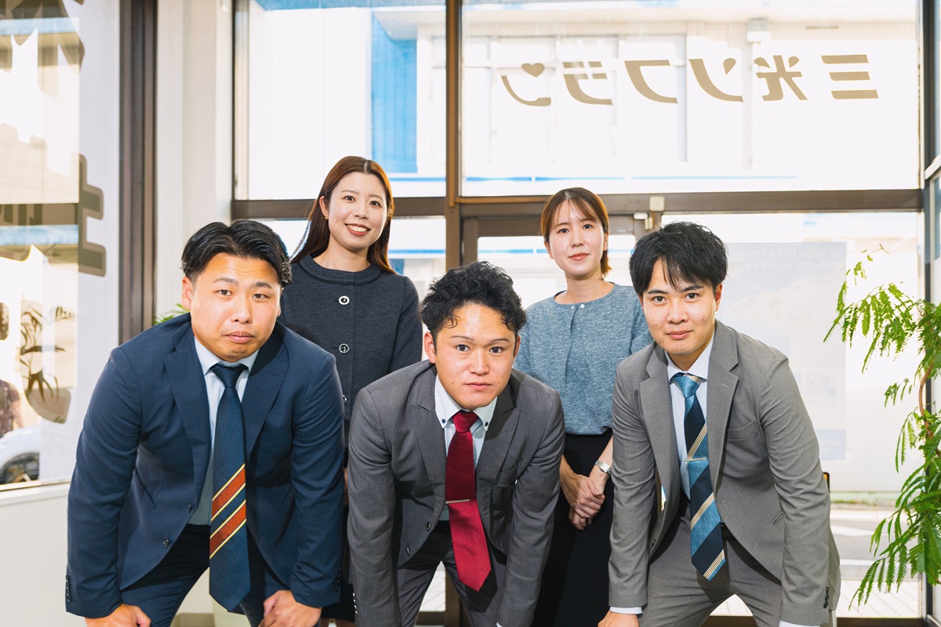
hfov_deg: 50.7
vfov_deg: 35.1
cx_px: 470
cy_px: 314
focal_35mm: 38
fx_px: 993
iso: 500
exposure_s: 1/100
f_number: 4
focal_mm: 38
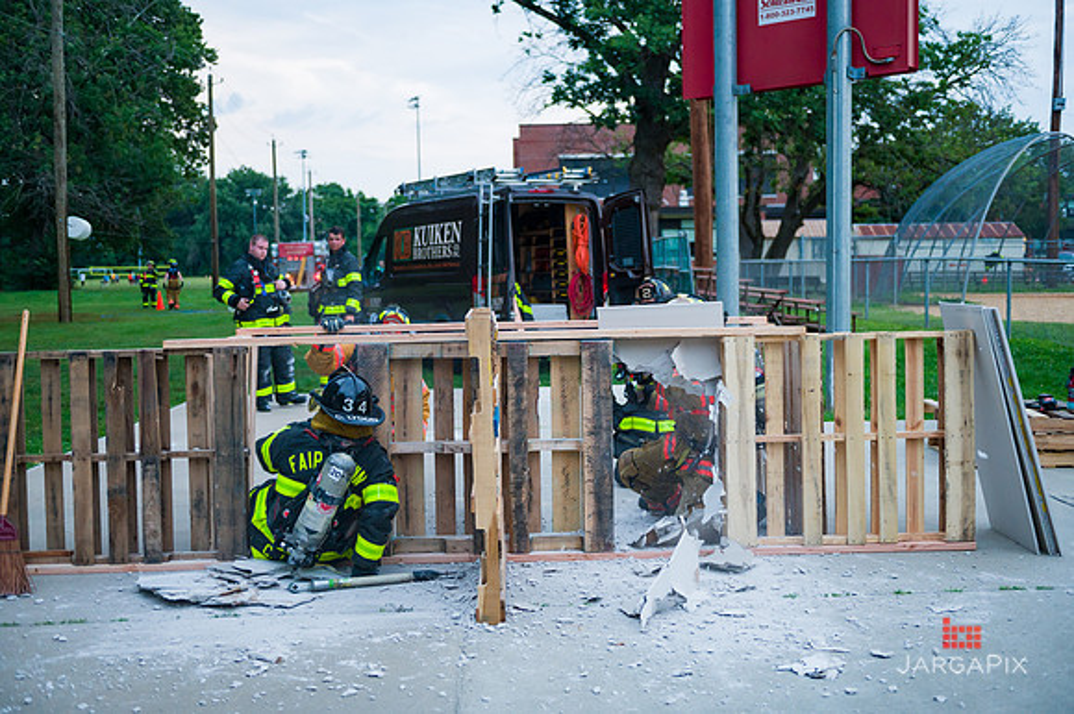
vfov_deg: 33.4
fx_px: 1193
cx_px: 537
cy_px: 357
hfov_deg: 48.5
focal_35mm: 40
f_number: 3.2
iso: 1600
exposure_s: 1/200
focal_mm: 40
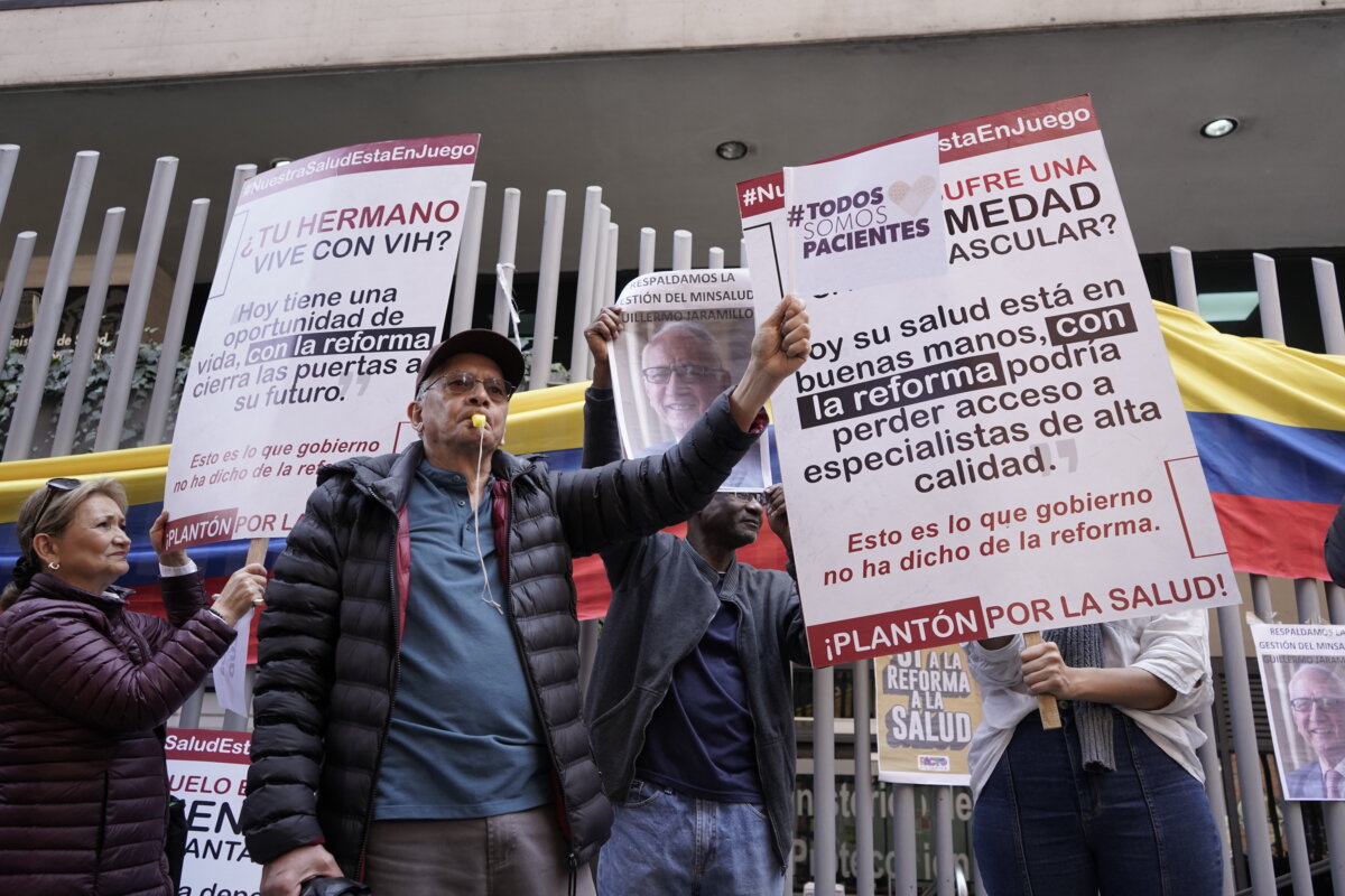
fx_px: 1083
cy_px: 448
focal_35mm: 29
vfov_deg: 45.0
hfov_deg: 63.7
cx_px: 672
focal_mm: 29
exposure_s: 1/500
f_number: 4.5
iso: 1250
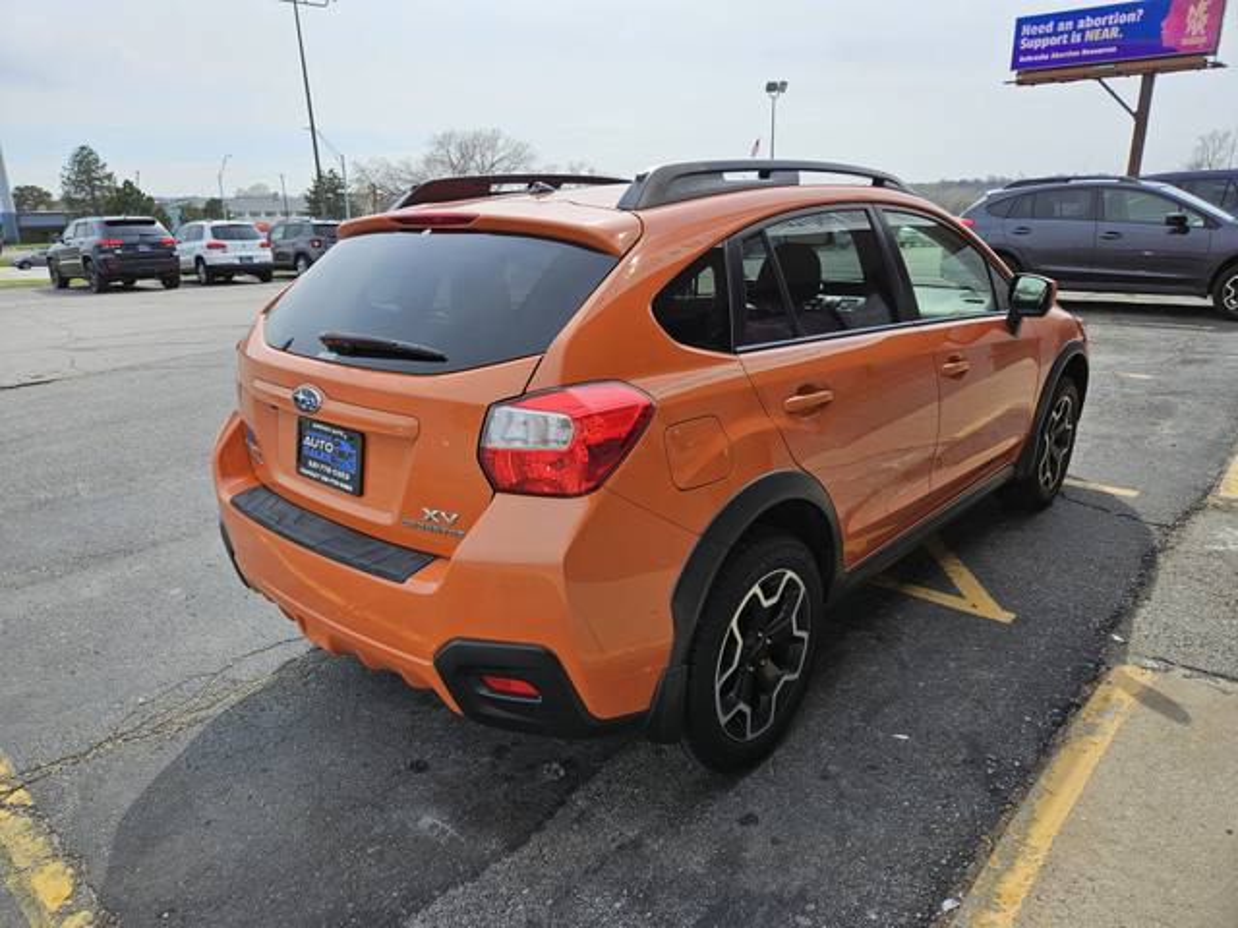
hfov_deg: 73.9
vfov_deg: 58.9
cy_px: 464
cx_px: 619
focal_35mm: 23
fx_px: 823
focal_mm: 5.4
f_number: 1.8
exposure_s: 1/1789
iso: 25
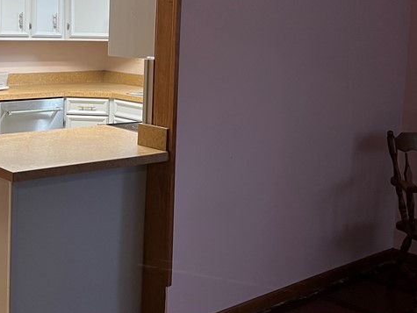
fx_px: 675
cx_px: 131
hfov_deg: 33.9
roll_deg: -1.8
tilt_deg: -5.8
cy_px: 82
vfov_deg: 25.8
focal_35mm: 56
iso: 200
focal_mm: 5.7
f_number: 1.5
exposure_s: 1/60
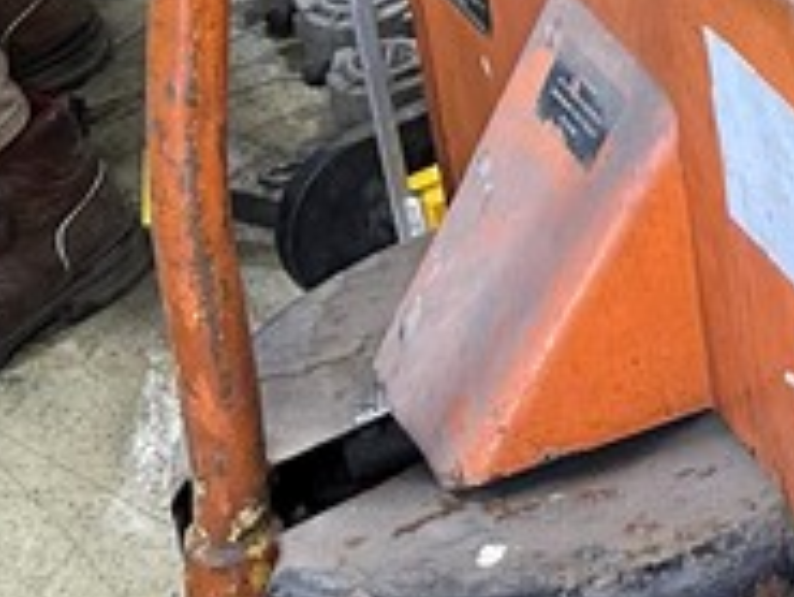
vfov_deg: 10.5
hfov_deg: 12.5
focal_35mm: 133
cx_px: 1721
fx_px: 3053
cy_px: -498
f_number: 1.78
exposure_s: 1/60
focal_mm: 6.86
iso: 160
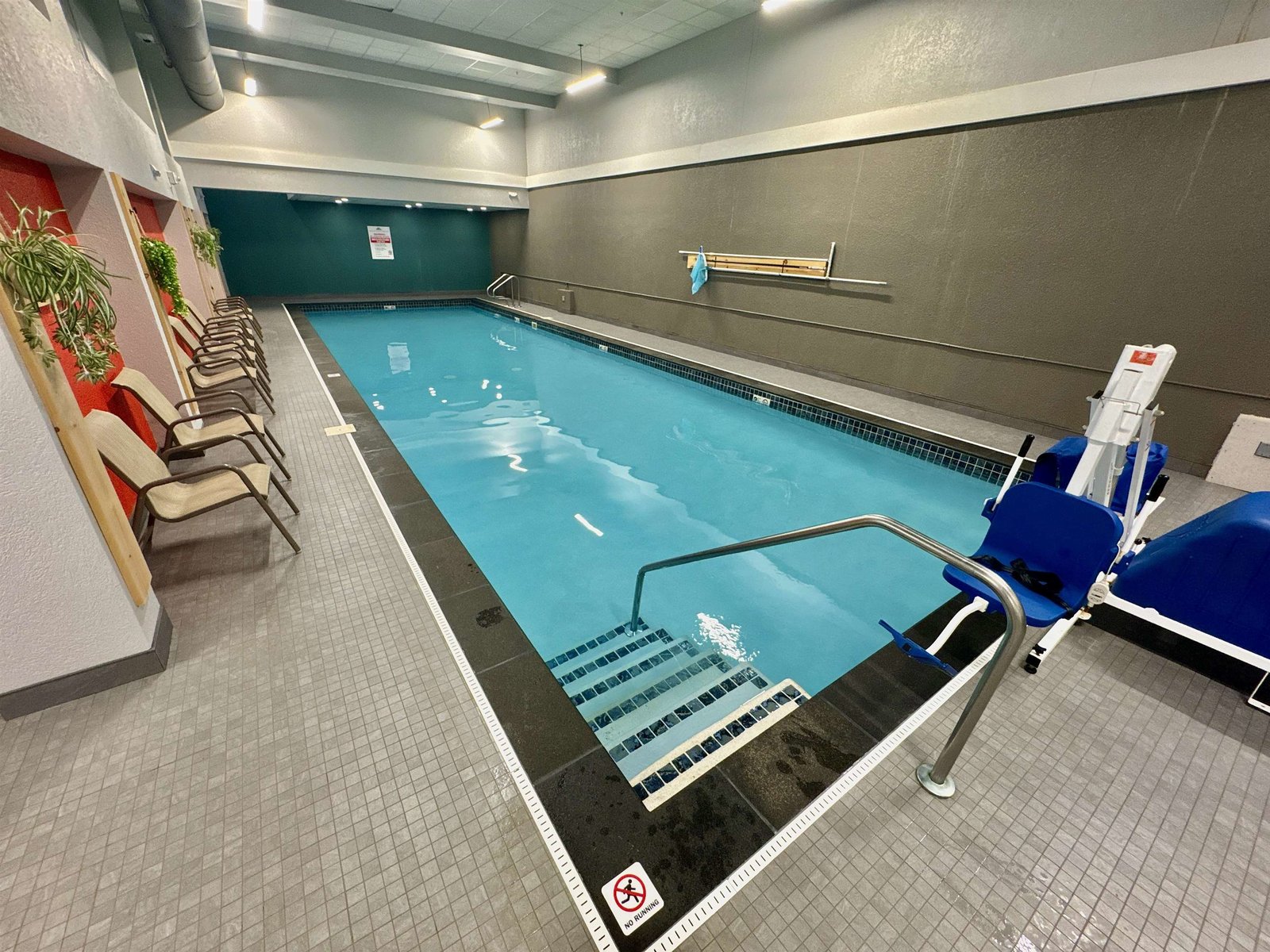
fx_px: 514
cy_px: 476
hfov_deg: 102.1
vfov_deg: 85.7
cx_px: 635
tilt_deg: -25.1
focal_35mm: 14
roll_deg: -1.5
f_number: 2.2
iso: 250
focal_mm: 2.22
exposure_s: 1/120
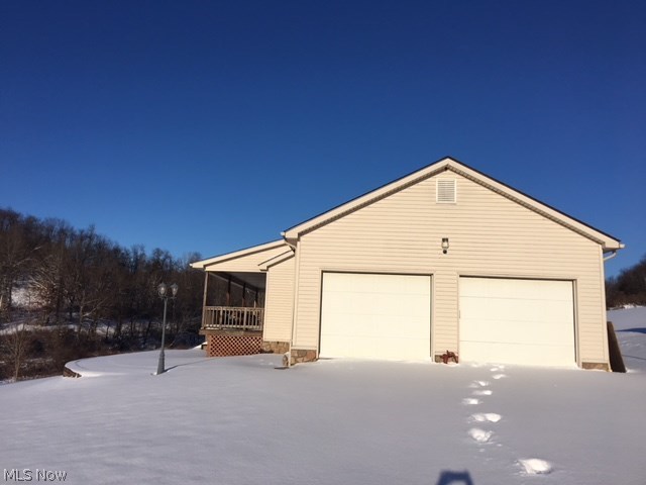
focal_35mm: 29
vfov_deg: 48.2
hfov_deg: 61.7
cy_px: 242
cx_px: 323
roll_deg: -2.4
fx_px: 541
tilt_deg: +10.9
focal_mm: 4.15
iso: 25
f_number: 2.2
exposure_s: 1/4525
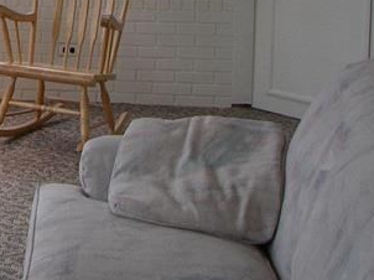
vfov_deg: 11.2
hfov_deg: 14.3
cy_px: -67
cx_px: -185
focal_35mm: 129
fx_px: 1393
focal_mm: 8
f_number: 2.8
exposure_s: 1/14.2
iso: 100
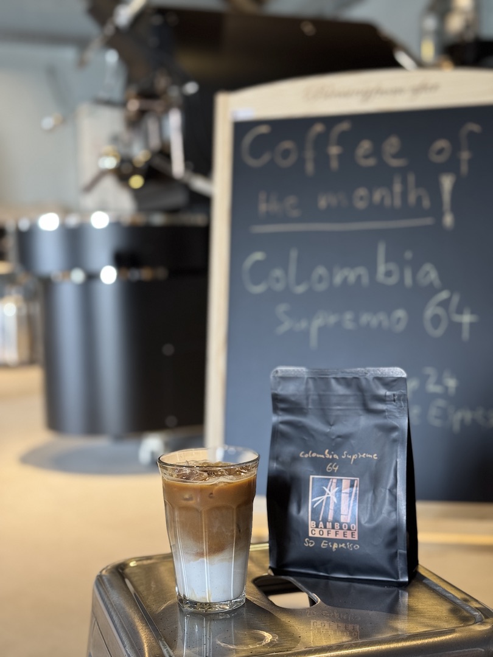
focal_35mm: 48
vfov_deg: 39.7
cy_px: 328
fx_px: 911
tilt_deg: -4.6
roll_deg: +1.2
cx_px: 246
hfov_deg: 30.3
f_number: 1.78
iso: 250
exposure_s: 1/50
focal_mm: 6.76
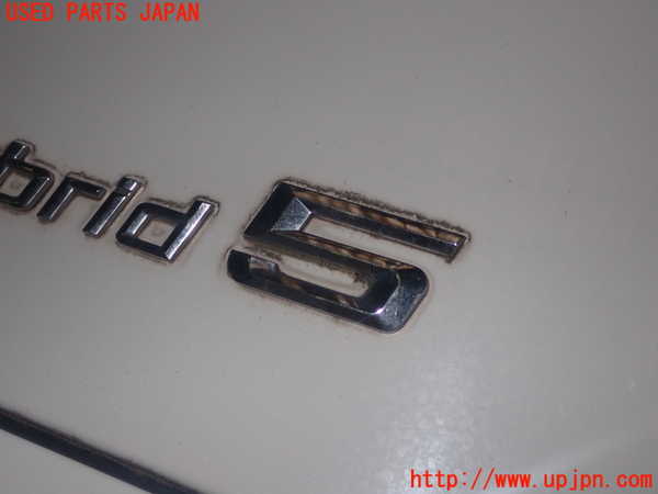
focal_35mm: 47
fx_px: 893
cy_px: 247
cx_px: 329
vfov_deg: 30.9
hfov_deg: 40.4
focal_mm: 8.4
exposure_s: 1/50
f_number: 9
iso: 200
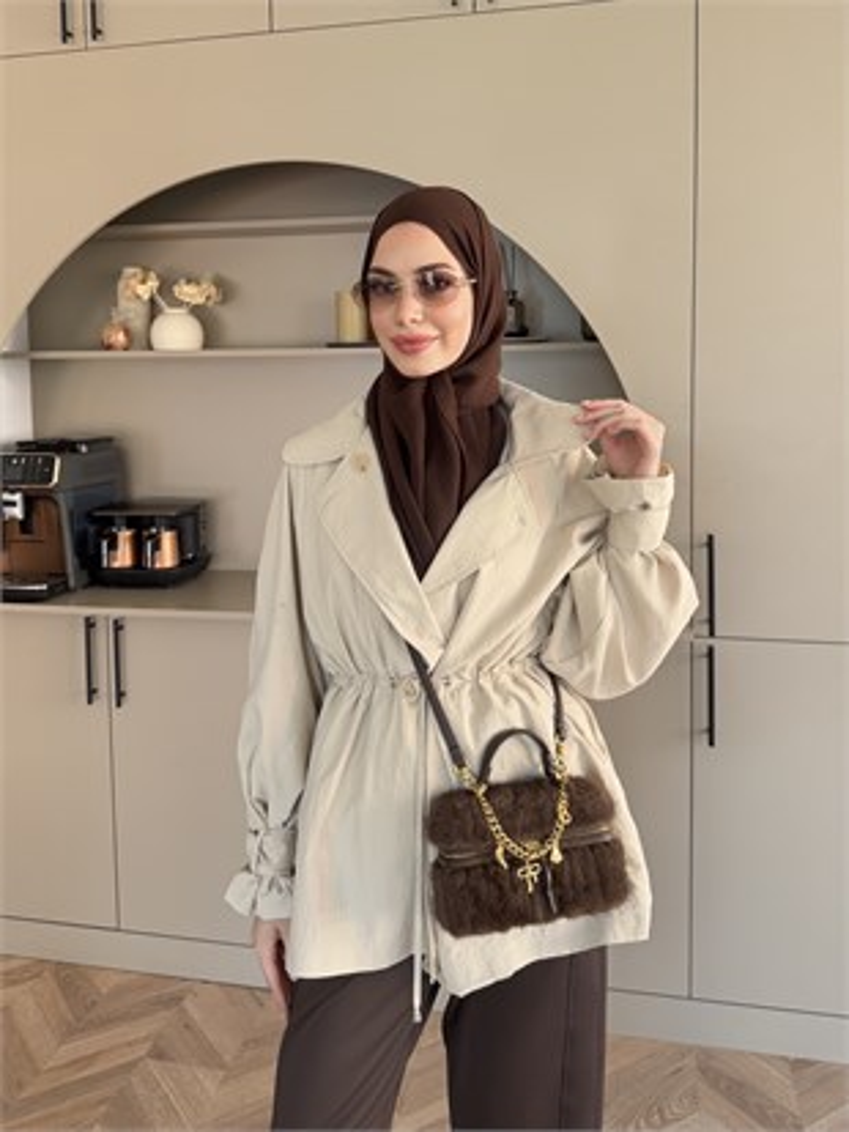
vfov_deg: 71.6
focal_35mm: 24
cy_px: 566
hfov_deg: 56.8
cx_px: 424
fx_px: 784
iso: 125
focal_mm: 6.76
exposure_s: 1/121
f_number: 1.78
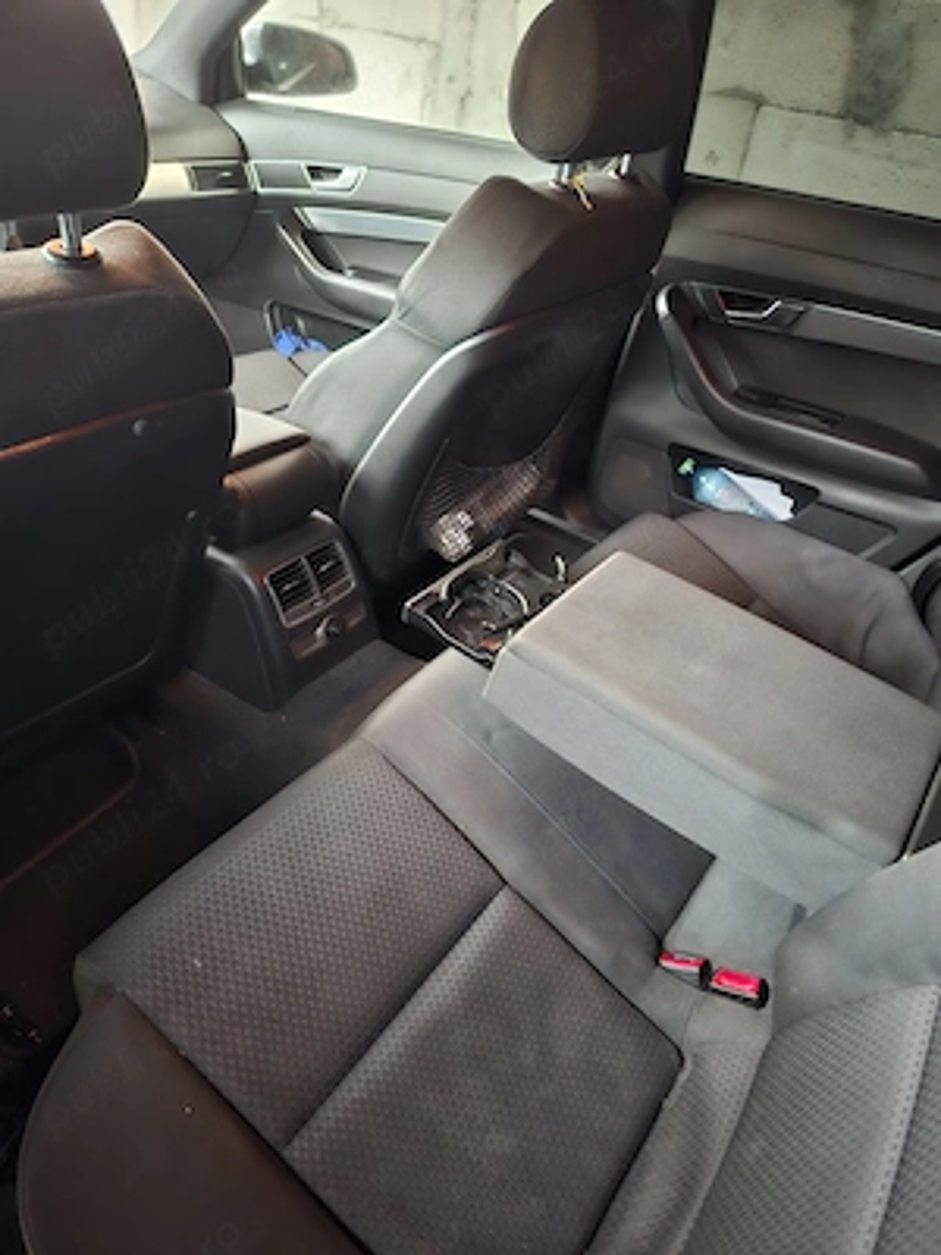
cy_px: 628
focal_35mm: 23
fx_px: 834
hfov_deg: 58.9
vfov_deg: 73.9
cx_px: 470
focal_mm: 5.54
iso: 1250
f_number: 1.8
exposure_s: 1/20
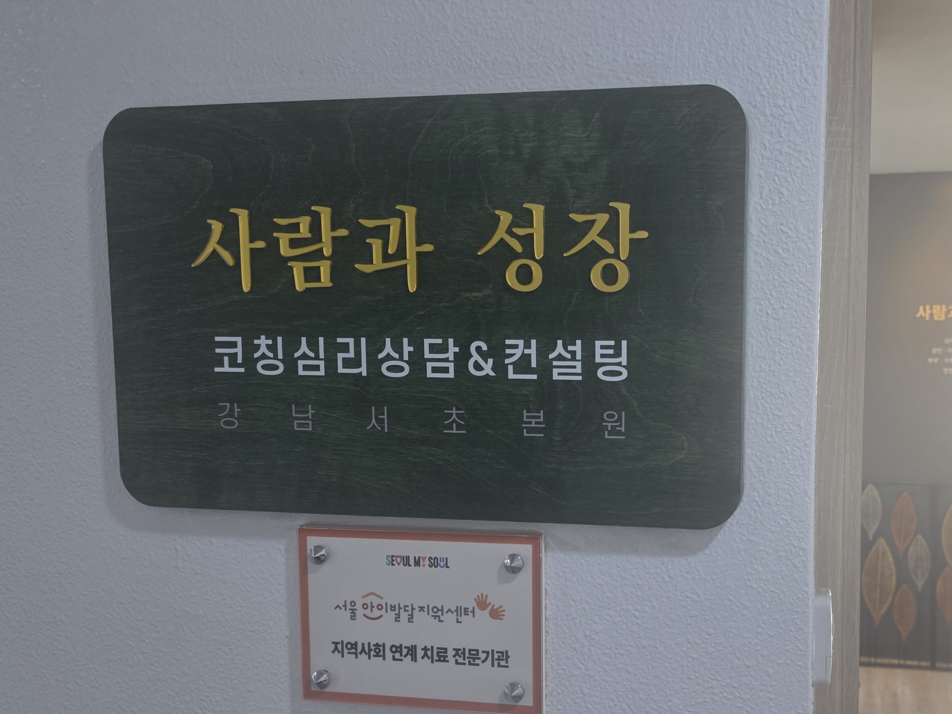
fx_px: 1018
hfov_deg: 49.1
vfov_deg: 38.6
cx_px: 650
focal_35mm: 37
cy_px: 410
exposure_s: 1/120
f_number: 1.7
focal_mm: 6.25
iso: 80
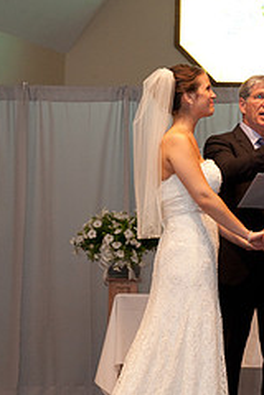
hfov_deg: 10.4
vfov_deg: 15.6
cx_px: 224
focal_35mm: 131
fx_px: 1441
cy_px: 186
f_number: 9
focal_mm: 70
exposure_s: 1/60
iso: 2000
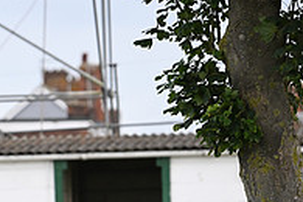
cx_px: -99
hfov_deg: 3.5
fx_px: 5008
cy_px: 284
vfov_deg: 2.3
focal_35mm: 595
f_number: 4
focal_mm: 200
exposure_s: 1/3200
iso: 1250
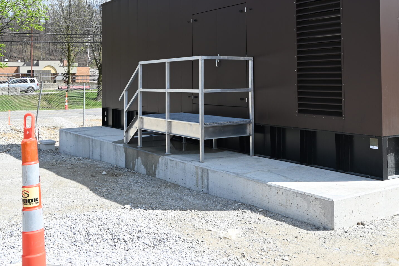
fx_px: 477
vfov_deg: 30.7
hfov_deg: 45.4
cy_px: 65
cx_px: 218
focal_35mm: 43
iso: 100
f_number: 6.3
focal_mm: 24
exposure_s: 1/320
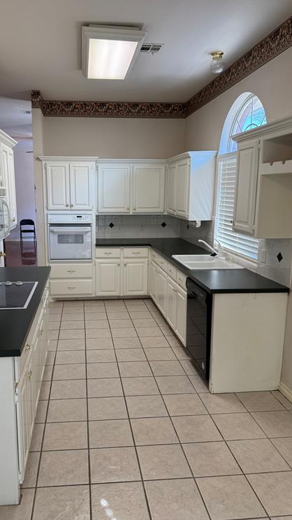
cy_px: 256
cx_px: 112
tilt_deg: -10.0
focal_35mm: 27
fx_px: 372
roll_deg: -0.9
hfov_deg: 42.6
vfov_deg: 69.9
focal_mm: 6.76
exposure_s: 1/120
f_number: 1.78
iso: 160
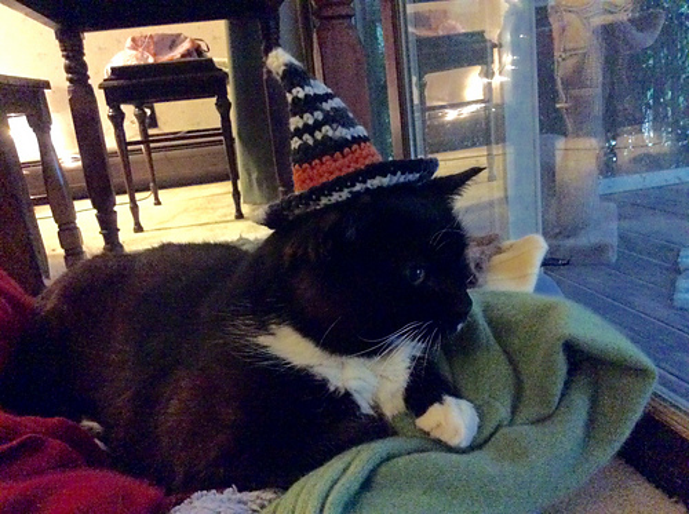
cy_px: 257
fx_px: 636
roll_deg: +9.1
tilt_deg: -14.5
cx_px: 344
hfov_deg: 56.9
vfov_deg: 44.0
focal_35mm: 32
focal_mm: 3.3
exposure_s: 1/15
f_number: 2.4
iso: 800
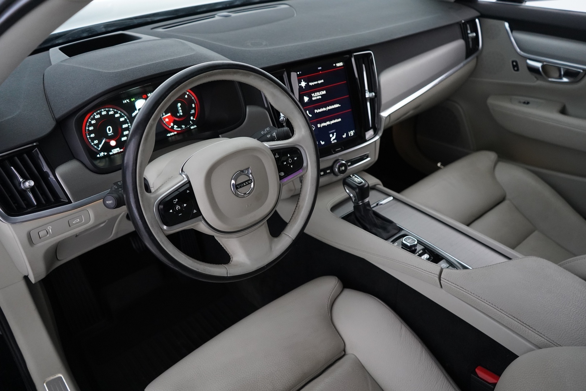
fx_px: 456
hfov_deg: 65.5
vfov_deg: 46.4
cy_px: 196
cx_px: 293
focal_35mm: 28
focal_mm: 28
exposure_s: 1/60
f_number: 3.5
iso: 3200
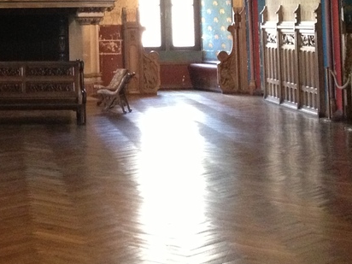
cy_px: -63
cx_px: -2
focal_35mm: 102
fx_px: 1037
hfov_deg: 18.7
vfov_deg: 14.0
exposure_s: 1/17
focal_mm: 4.28
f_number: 2.4
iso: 400
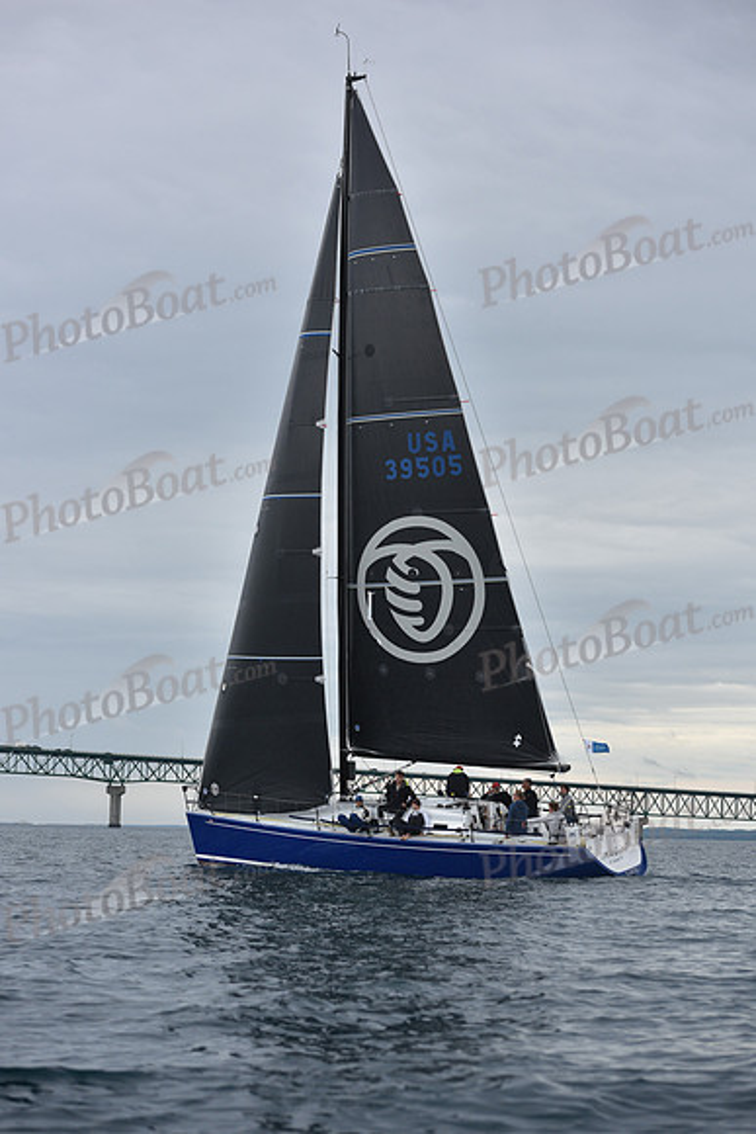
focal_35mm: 70
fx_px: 2204
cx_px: 378
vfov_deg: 28.8
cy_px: 567
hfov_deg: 19.5
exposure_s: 1/800
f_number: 4.5
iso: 250
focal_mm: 70
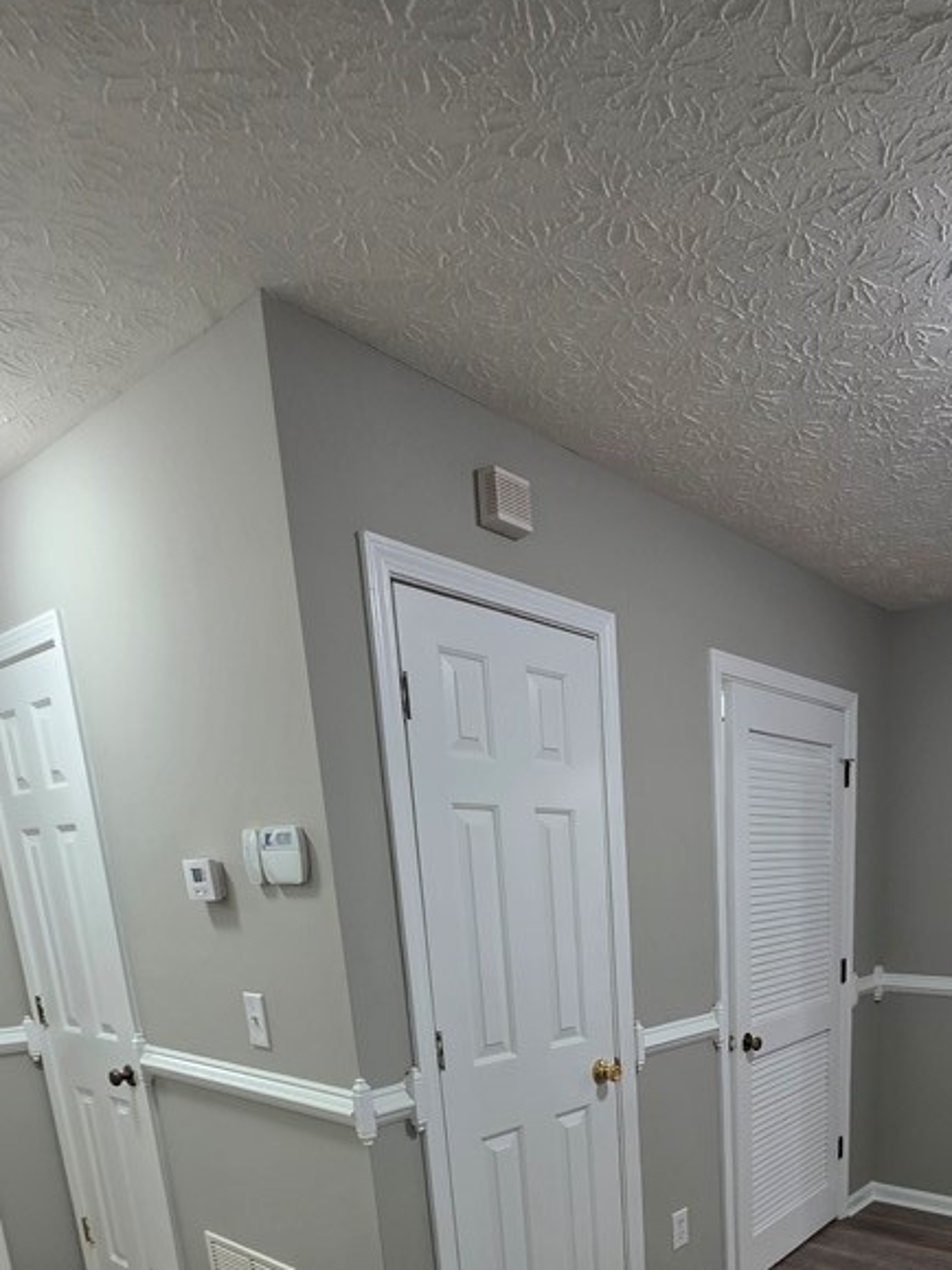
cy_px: 1092
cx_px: 702
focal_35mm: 23
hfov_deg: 56.3
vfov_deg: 64.2
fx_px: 844
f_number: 1.9
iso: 200
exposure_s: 1/60
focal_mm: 2.2
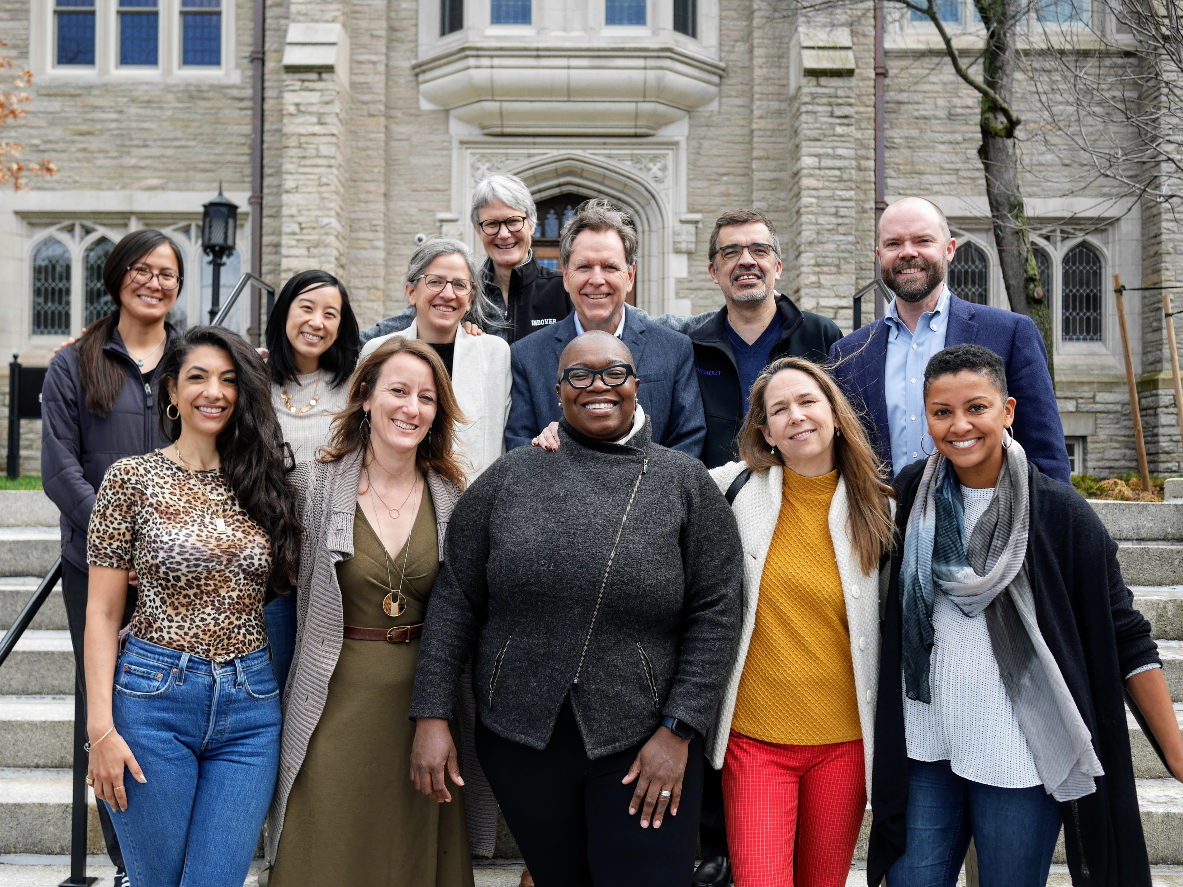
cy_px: 455
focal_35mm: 41
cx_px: 587
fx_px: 1401
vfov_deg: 35.1
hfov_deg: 45.8
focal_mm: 20
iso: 200
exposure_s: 1/1300
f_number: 3.2
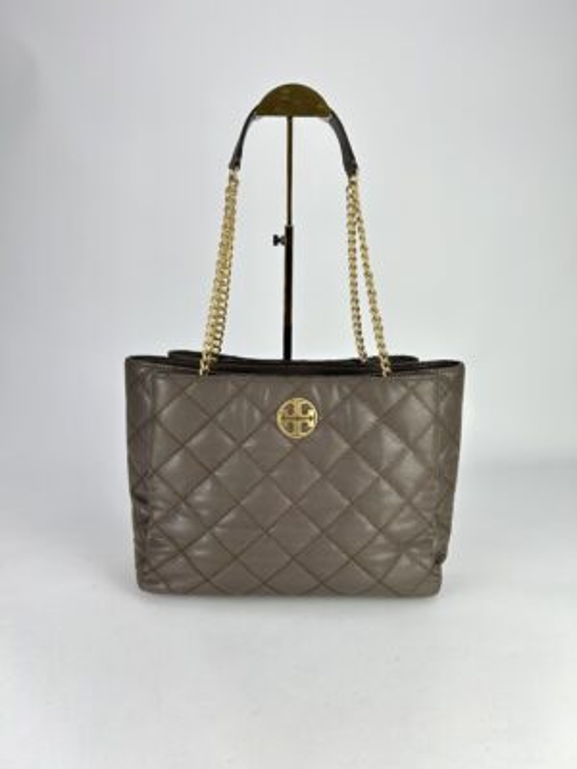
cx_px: 288
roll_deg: -2.2
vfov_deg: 67.3
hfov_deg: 53.1
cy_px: 384
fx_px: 578
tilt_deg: -12.6
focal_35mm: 26
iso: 40
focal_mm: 5.7
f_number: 1.5
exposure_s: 1/195
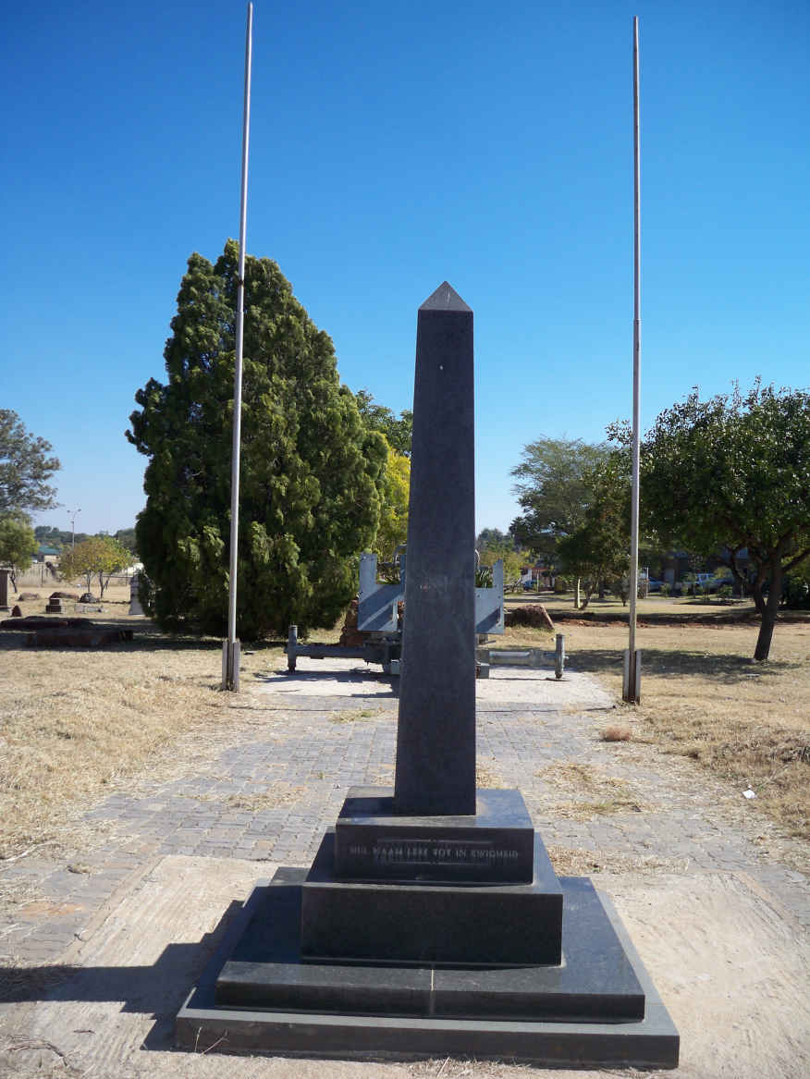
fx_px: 1091
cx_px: 405
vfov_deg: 52.6
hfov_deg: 40.7
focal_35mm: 35
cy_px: 540
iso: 64
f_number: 3.1
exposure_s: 1/800
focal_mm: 6.3
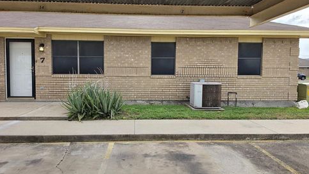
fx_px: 213
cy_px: 84
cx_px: 149
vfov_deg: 44.4
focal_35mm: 26
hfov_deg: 71.9
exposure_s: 1/224
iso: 10
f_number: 1.4
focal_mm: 6.5
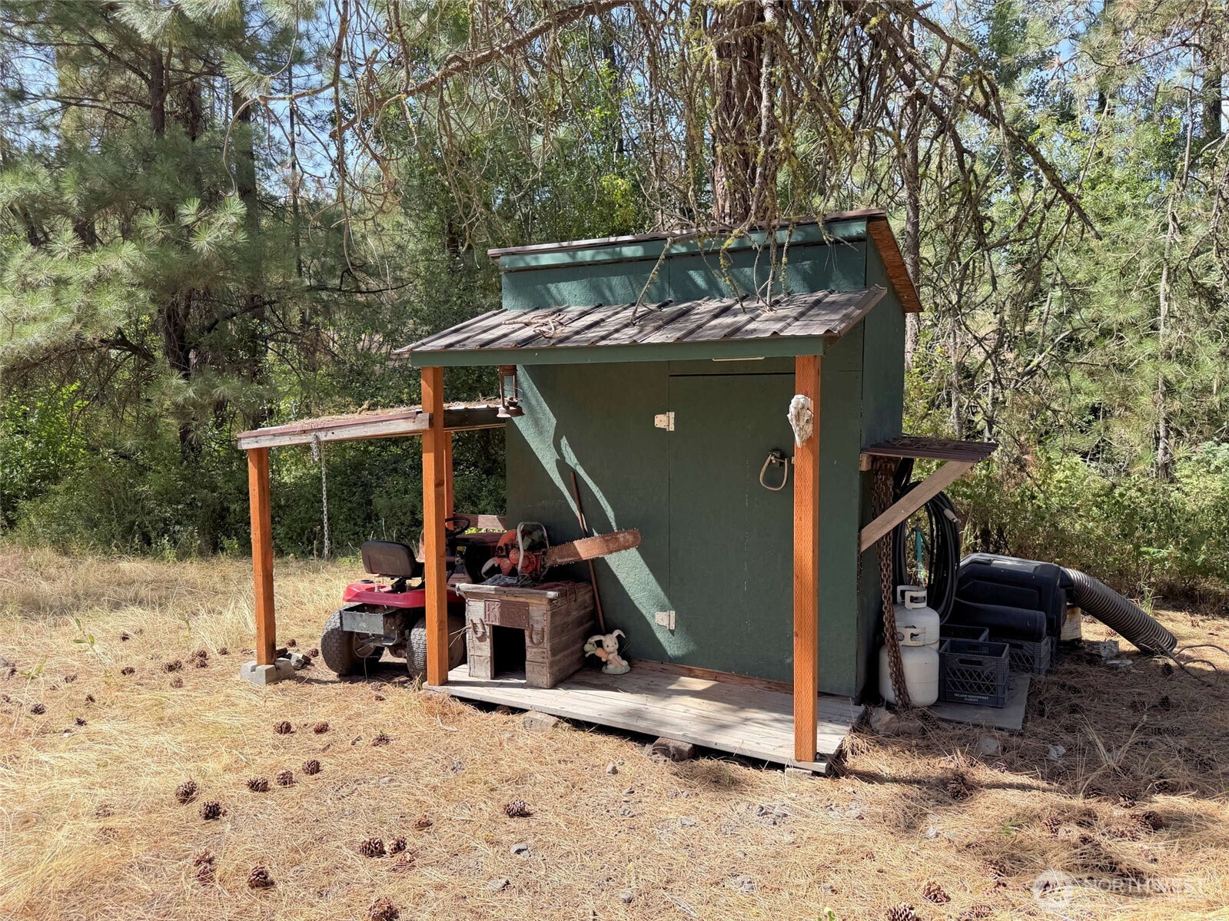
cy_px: 460
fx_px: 852
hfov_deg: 71.6
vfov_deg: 56.8
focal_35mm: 24
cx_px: 614
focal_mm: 6.76
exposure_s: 1/955
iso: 80
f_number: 1.78
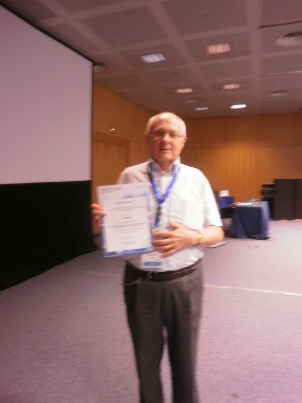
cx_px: 151
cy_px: 202
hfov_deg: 53.1
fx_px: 302
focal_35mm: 26
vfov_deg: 67.3
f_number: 2.6
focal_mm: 4.65
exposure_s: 1/3
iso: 125
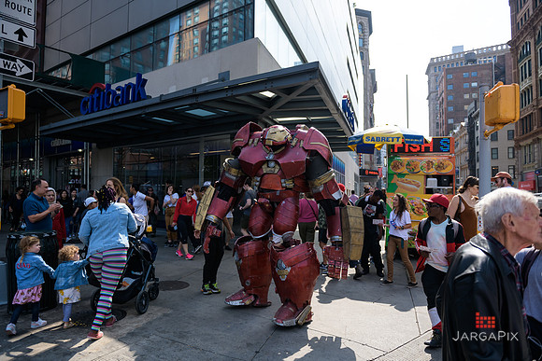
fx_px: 361
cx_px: 271
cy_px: 180
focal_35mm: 24
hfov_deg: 73.7
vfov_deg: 53.2
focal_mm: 24
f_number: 3.2
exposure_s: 1/2000
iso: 200
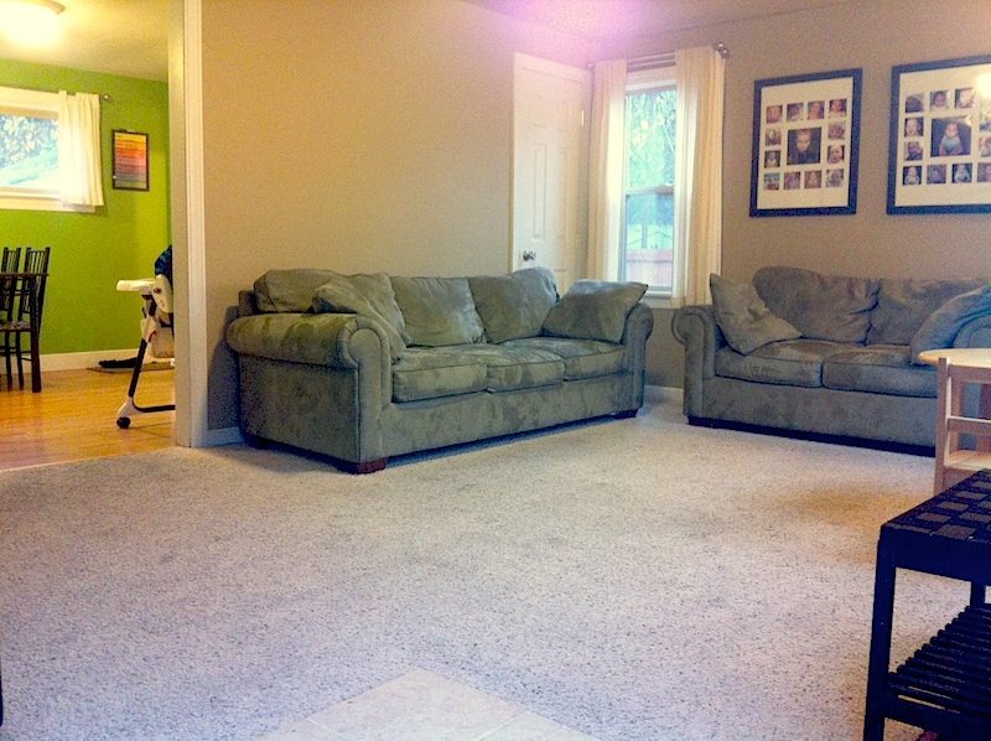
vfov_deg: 40.6
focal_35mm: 35
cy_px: 370
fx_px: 1001
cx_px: 496
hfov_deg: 52.7
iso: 250
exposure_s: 1/17
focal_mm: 3.85
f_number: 2.8
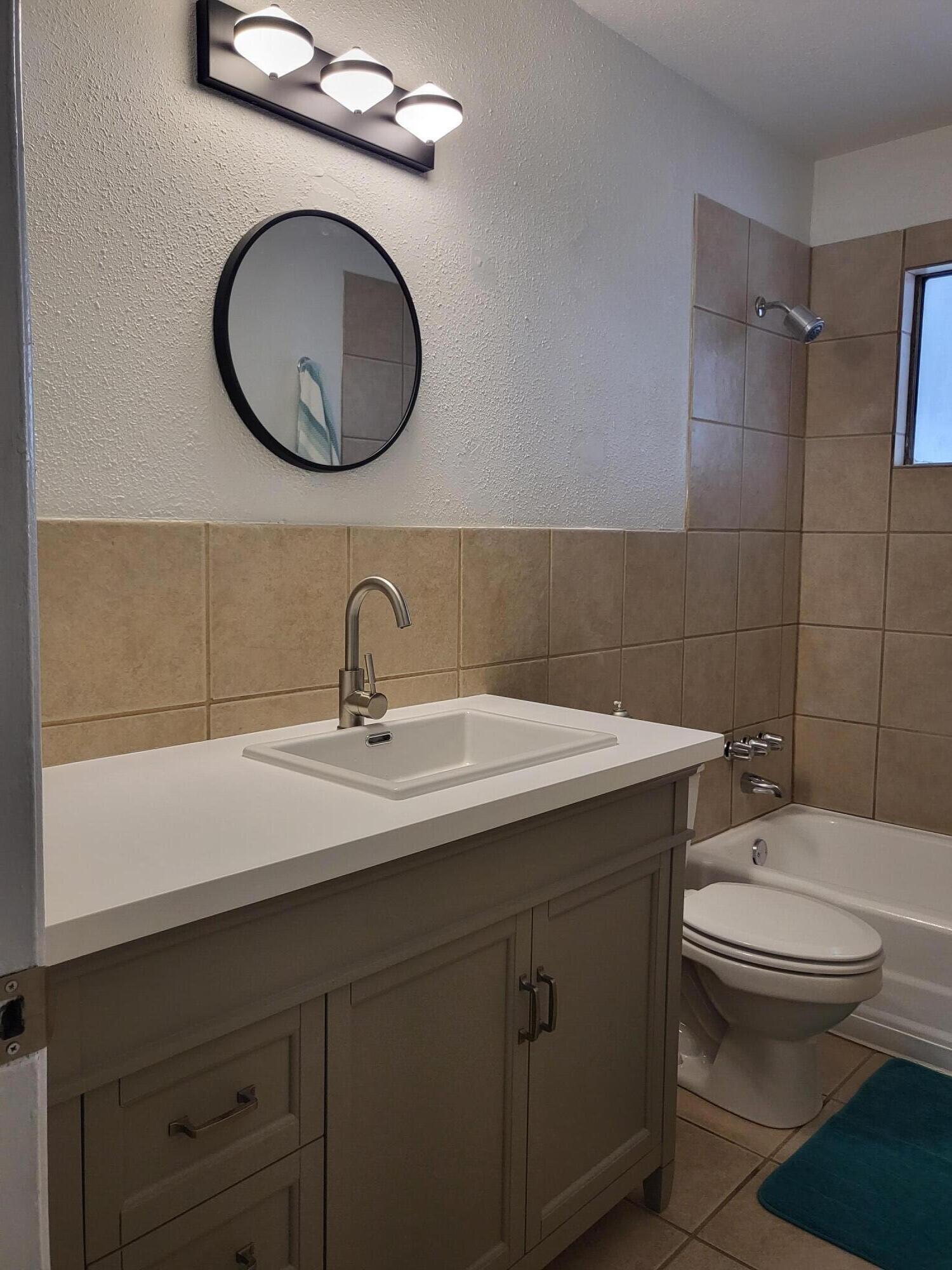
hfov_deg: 53.1
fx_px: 953
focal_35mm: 26
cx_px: 476
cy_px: 635
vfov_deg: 67.3
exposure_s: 1/120
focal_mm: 4.25
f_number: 1.8
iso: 250
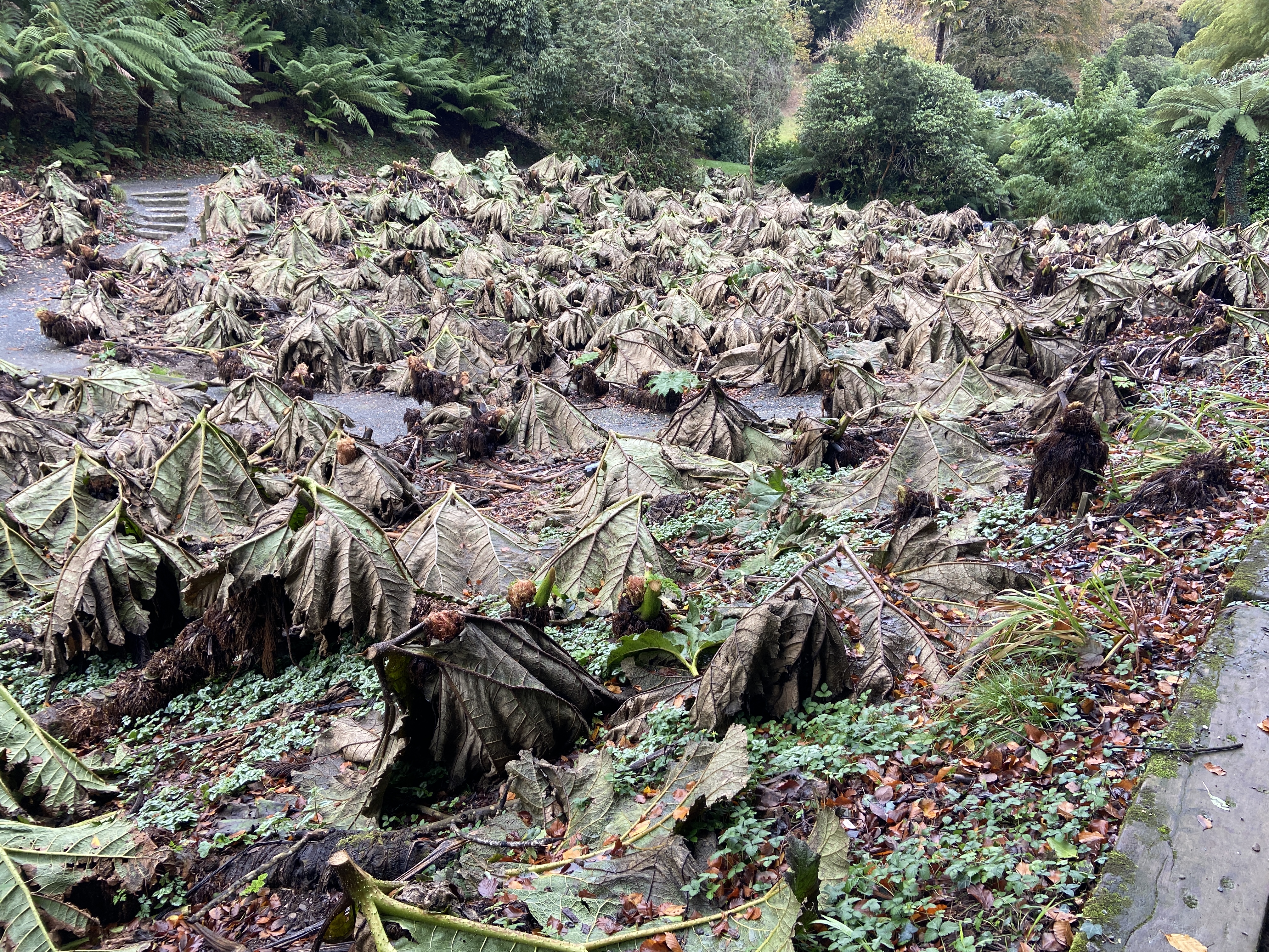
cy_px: 476
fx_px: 953
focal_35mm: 26
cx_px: 634
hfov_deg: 67.3
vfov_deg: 53.1
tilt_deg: -16.6
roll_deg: -2.5
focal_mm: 4.25
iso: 64
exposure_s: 1/122
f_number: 1.8
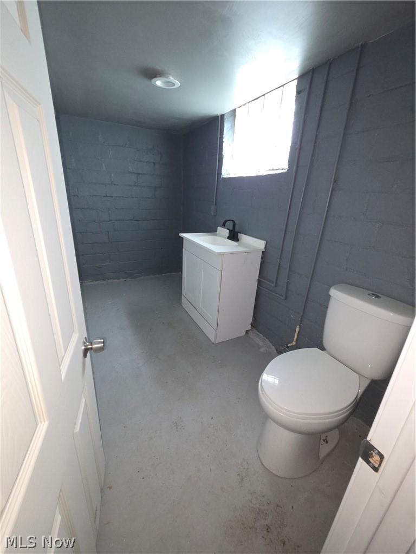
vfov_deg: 106.2
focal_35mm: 13
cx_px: 208
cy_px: 277
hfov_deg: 89.9
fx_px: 208
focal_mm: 2.2
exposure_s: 1/8
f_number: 2.2
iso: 250
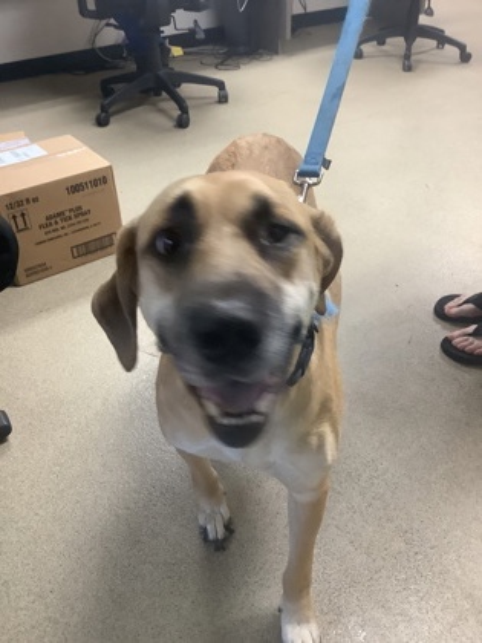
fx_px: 576
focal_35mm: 31
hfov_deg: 45.4
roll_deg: +1.6
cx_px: 241
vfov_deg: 58.4
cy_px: 322
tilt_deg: -38.6
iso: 250
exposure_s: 1/60
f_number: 2.4
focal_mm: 3.3
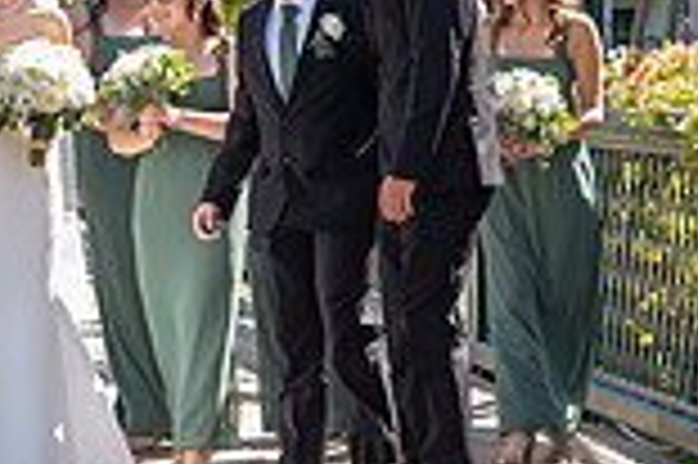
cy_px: 68
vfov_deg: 6.8
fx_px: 3893
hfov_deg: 10.1
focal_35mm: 201
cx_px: -122
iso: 50
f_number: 5.6
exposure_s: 1/60
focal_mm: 52
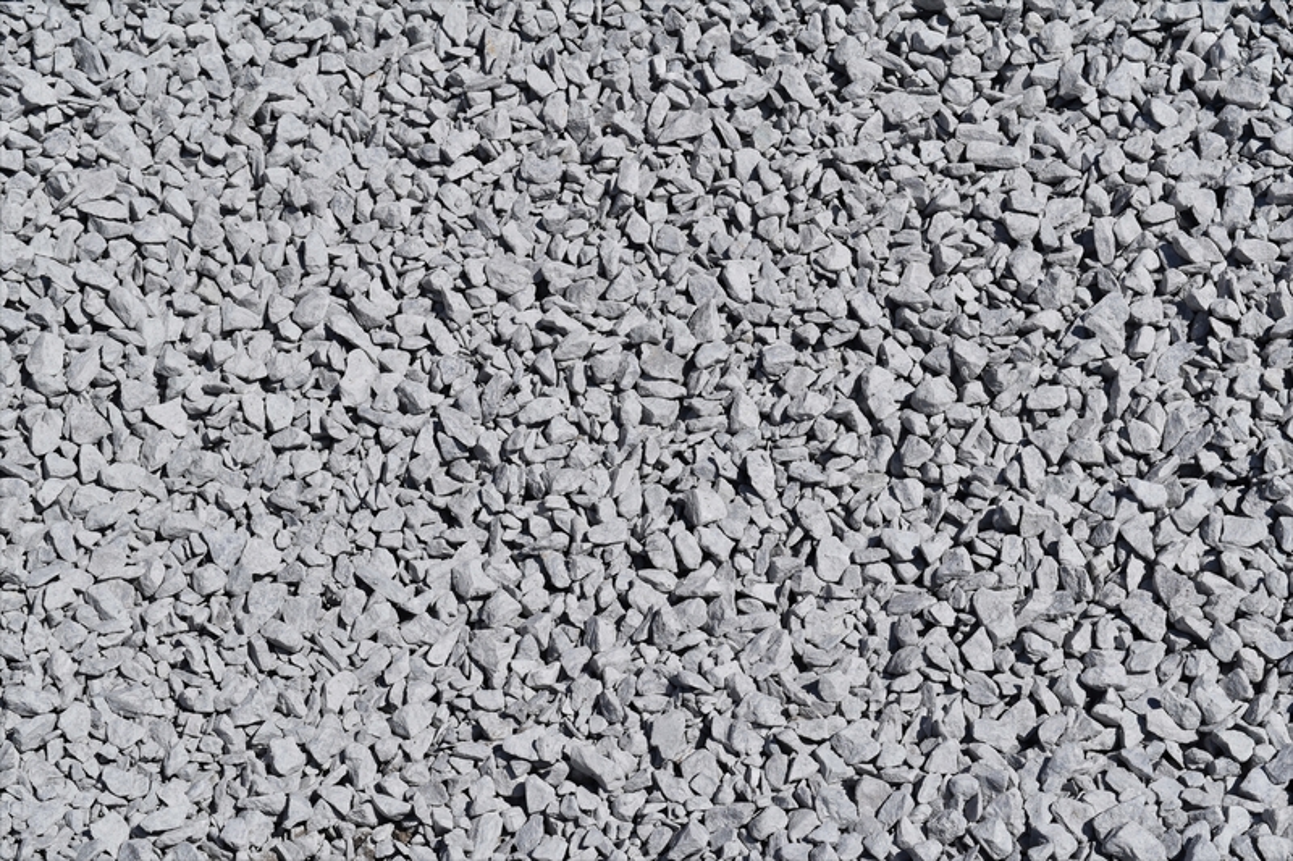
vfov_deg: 16.5
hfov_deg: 24.6
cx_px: 646
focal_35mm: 82
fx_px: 2962
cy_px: 430
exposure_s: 1/640
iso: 200
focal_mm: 55
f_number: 13
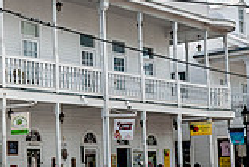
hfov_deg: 19.6
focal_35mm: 101
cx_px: 2
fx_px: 700
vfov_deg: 13.6
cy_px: 114
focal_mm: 18
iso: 100
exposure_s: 1/200
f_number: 7.1
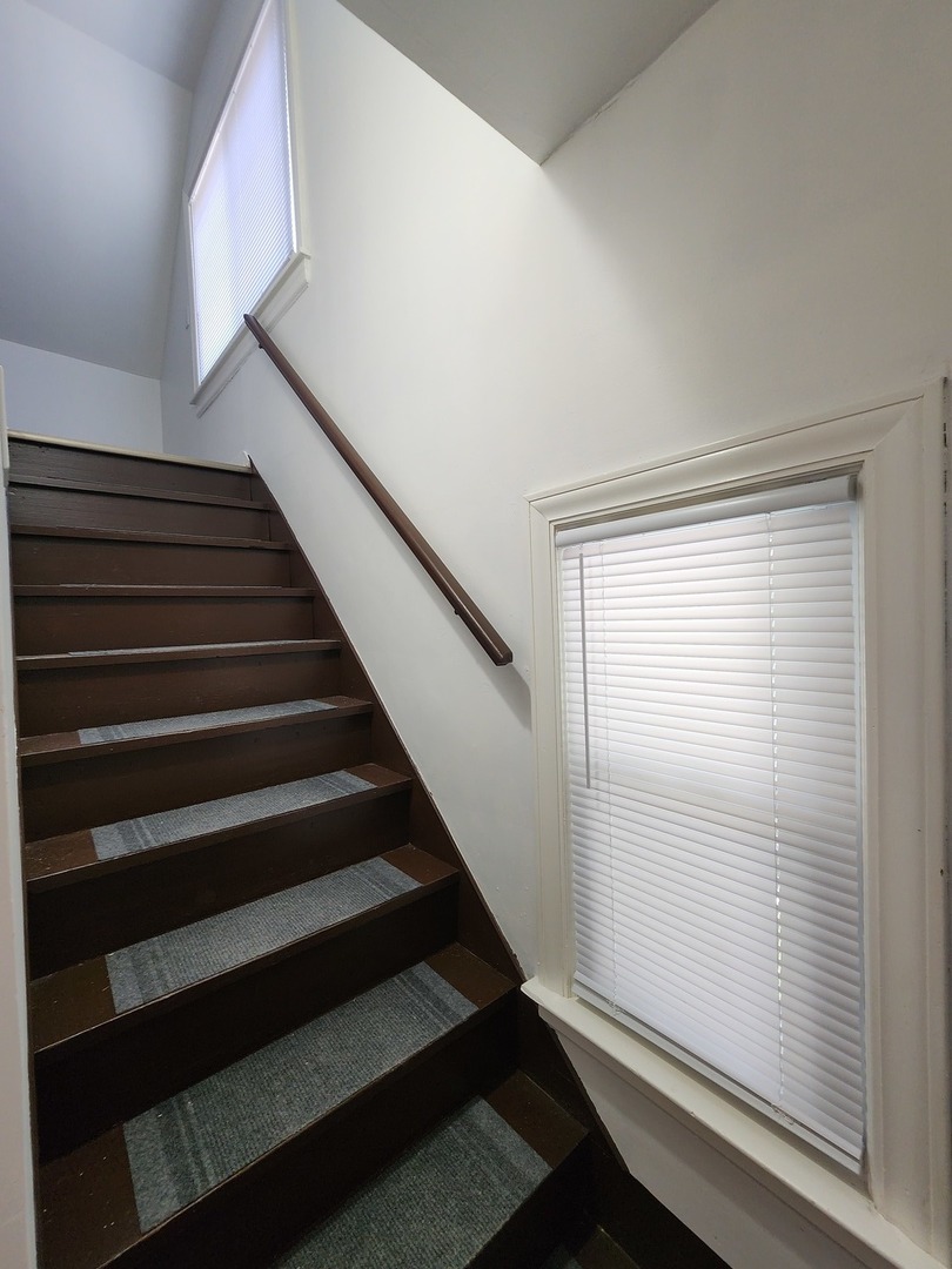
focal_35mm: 13
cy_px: 634
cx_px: 476
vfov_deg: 106.2
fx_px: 477
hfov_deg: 89.9
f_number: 2.2
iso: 160
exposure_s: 1/60
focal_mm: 2.2
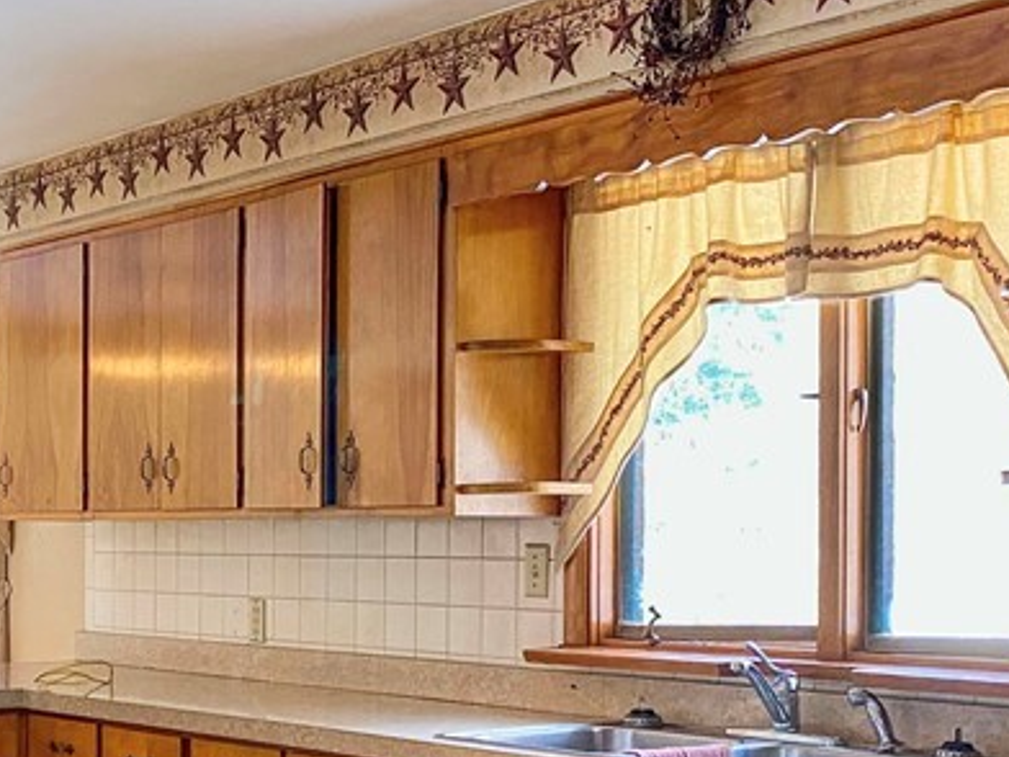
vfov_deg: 21.5
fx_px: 1982
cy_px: 528
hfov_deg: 27.5
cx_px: 95
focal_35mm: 68
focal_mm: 4.25
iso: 200
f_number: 1.8
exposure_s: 1/60
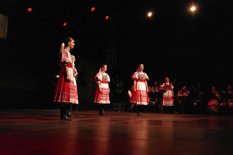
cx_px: 116
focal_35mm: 44
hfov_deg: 44.5
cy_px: 78
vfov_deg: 30.5
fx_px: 284
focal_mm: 29
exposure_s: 1/125
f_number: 4.3
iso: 3200
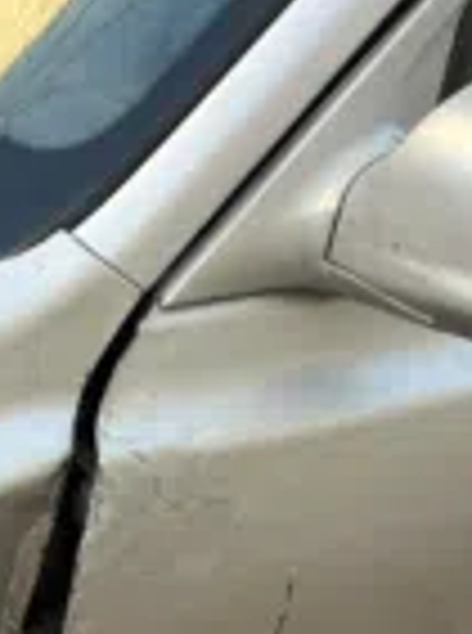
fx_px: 1352
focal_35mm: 74
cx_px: 4
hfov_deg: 19.3
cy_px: 638
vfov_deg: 25.1
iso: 32
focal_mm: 5.7
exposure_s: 1/139
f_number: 1.5
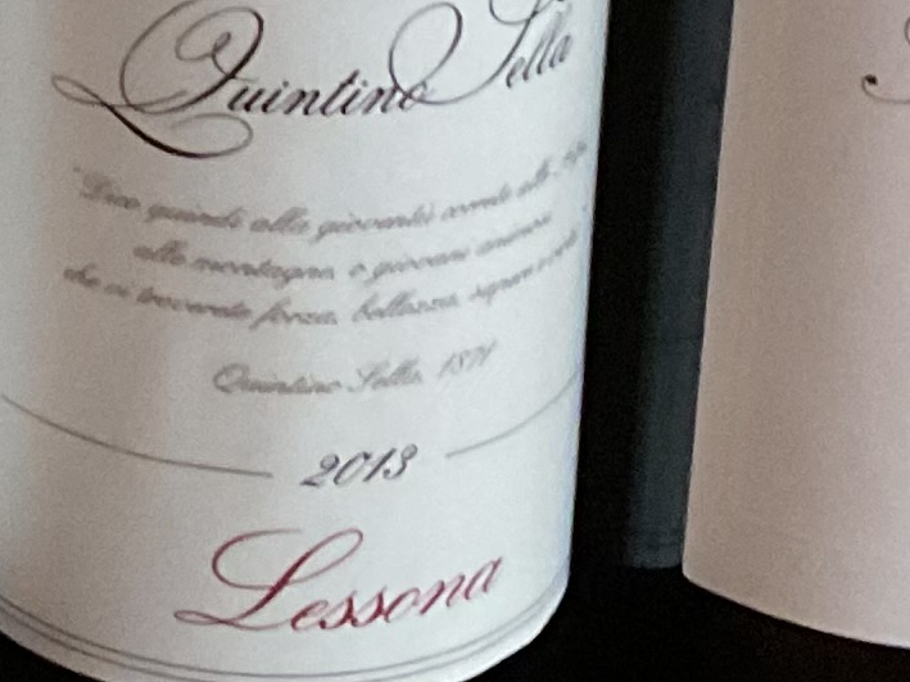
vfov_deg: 8.7
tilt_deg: -21.0
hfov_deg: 11.8
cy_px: -399
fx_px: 4335
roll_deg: -2.5
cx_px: -71
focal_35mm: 165
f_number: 1.8
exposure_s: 1/25
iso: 320
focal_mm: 3
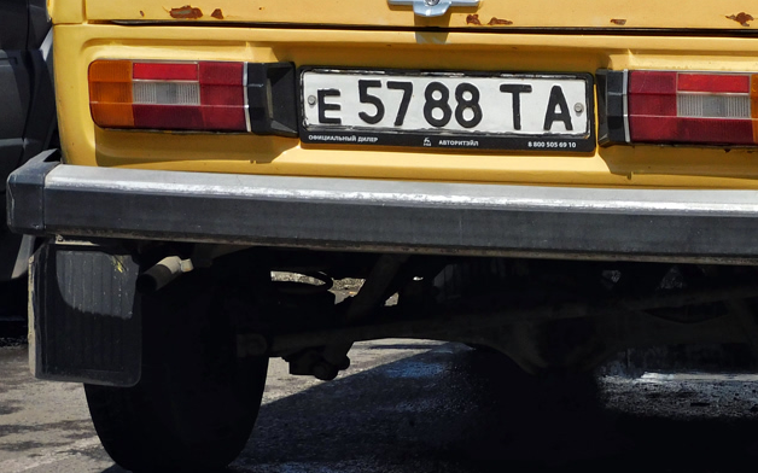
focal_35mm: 228
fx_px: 4708
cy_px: 60
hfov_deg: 9.2
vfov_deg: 5.7
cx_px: 630
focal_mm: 22.4
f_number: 5
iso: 125
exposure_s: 1/800
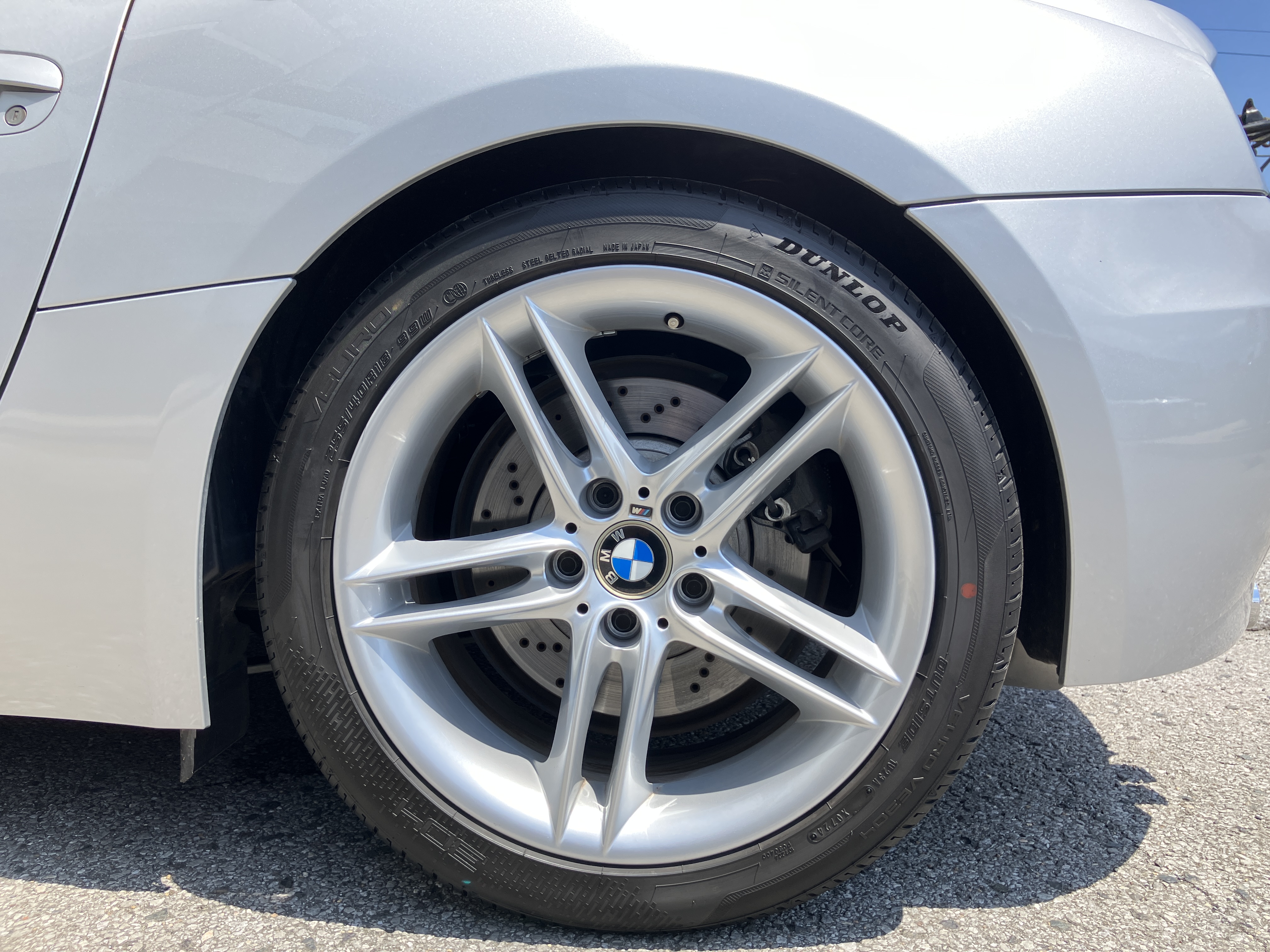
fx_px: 1027
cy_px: 476
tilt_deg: -3.6
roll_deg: -1.3
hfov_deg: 63.4
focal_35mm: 28
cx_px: 635
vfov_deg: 49.7
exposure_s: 1/607
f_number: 1.8
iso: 32
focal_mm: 3.99
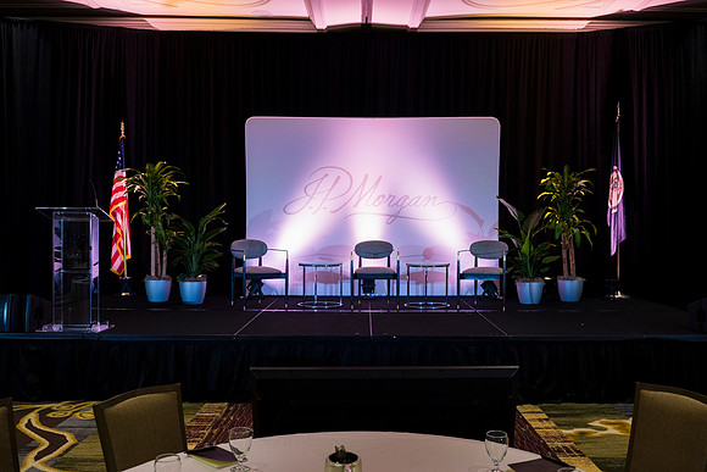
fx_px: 687
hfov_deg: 54.4
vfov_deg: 37.9
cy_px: 236
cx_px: 354
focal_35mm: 35
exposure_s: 1/60
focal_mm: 35
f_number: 4.5
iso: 900
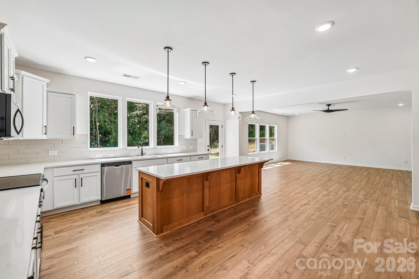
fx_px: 175
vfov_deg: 77.3
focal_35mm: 15
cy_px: 140
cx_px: 210
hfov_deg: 100.4
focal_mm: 10
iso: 200
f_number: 8
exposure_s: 1/30
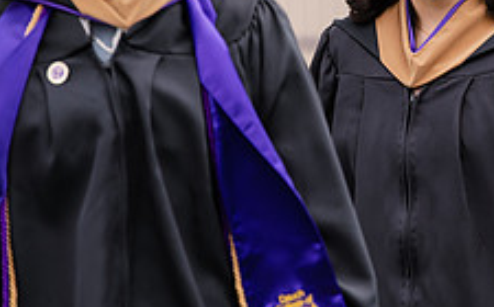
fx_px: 6723
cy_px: 43
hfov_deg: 4.2
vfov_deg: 2.6
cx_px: 422
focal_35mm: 500
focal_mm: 190
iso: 400
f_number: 5
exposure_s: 1/640
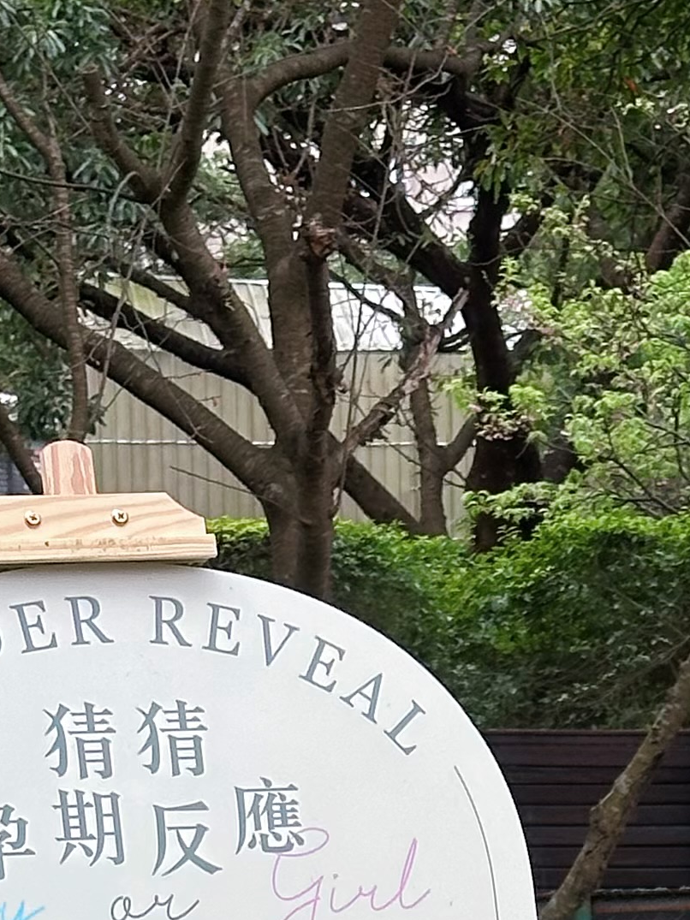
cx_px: 850
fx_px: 4785
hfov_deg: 8.2
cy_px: 1327
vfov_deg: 10.6
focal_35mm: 180
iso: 50
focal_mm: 6.86
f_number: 1.78
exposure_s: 1/131
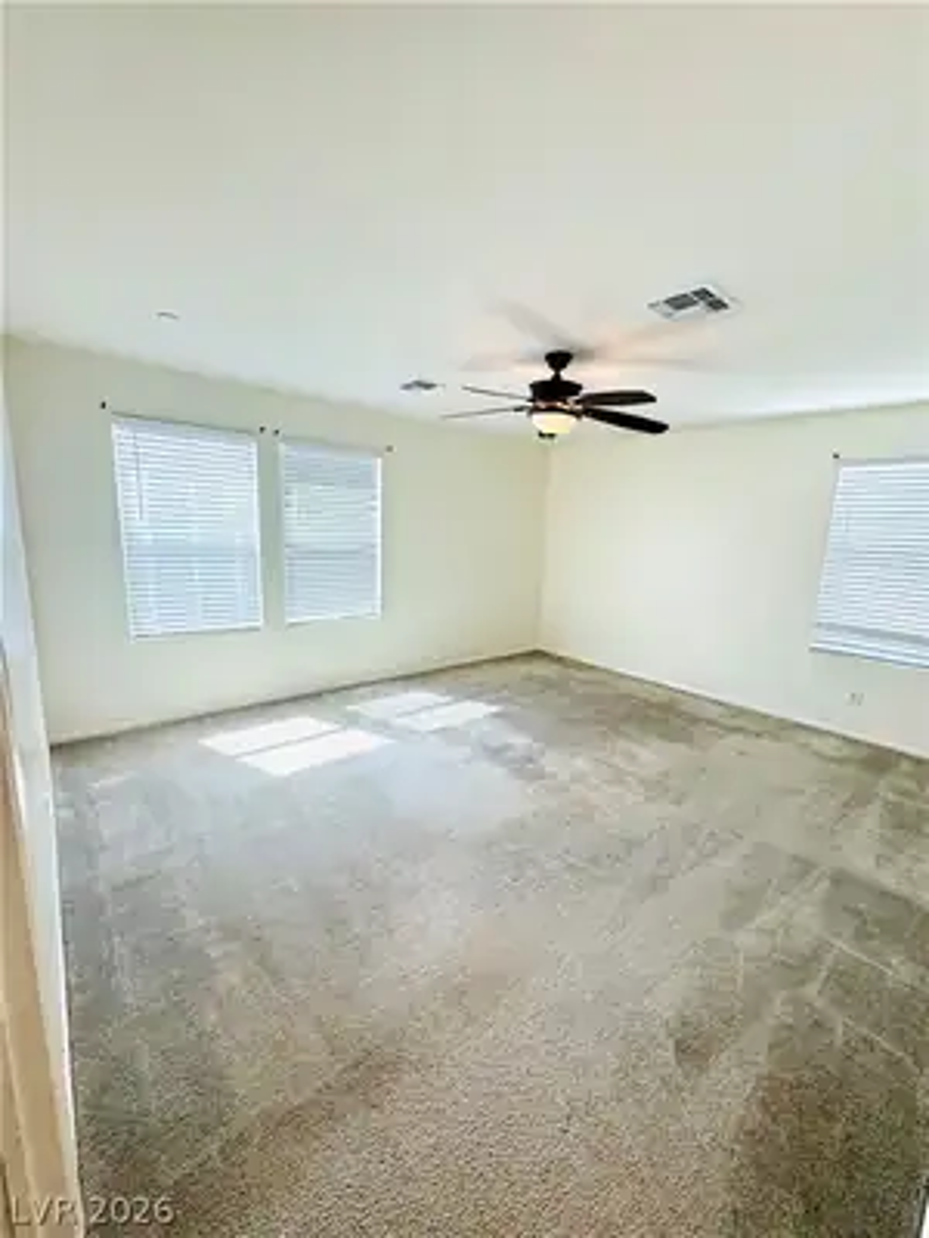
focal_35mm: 14
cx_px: 464
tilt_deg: -10.3
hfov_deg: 85.7
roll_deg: -2.3
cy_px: 619
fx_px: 501
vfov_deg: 102.1
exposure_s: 1/120
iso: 64
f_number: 2.2
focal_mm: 2.22
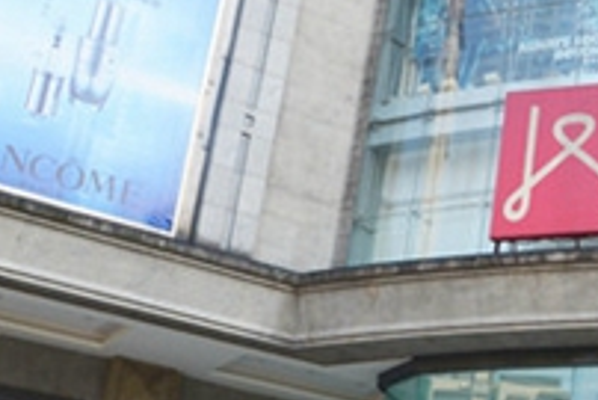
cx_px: 873
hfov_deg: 21.6
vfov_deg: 17.1
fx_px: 1330
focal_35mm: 80
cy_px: 156
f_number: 10
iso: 200
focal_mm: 18
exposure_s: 1/80
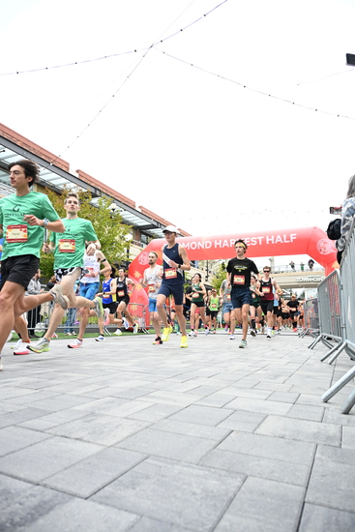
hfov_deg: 53.2
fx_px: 355
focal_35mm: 24
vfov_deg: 73.7
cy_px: 266
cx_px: 178
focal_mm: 24
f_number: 4
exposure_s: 1/640
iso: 2000
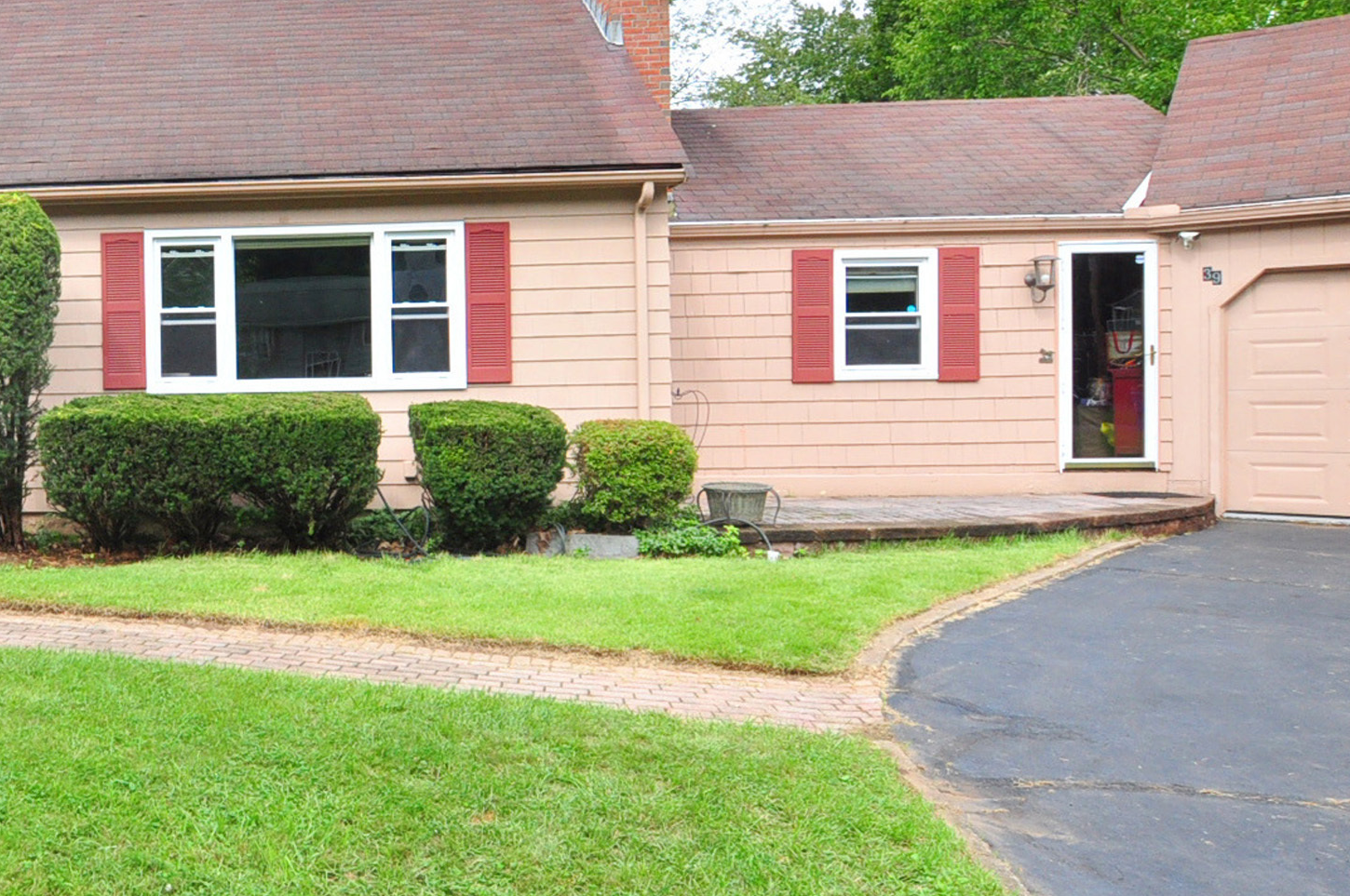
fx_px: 1124
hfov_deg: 53.6
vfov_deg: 43.4
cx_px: 115
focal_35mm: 30
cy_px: 395
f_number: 6.3
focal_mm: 10
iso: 640
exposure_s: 1/640
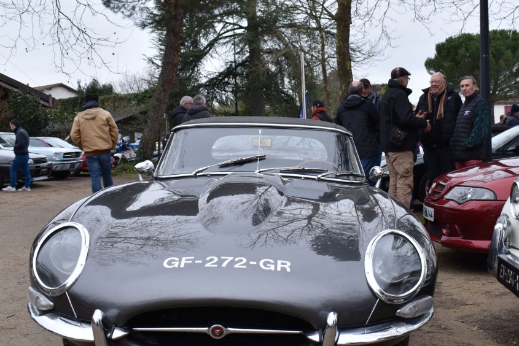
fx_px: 645
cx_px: 315
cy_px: 220
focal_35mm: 45
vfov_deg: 29.9
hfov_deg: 43.6
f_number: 5
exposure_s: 1/100
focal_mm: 21
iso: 100
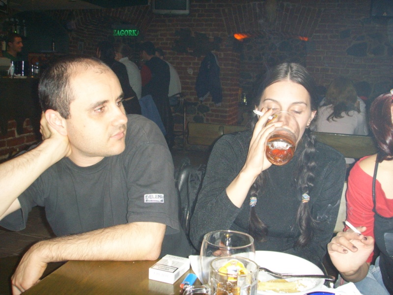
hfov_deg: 47.9
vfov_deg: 36.8
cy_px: 148
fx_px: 443
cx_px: 196
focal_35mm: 39
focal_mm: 6.6
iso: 209
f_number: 3.5
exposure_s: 1/45
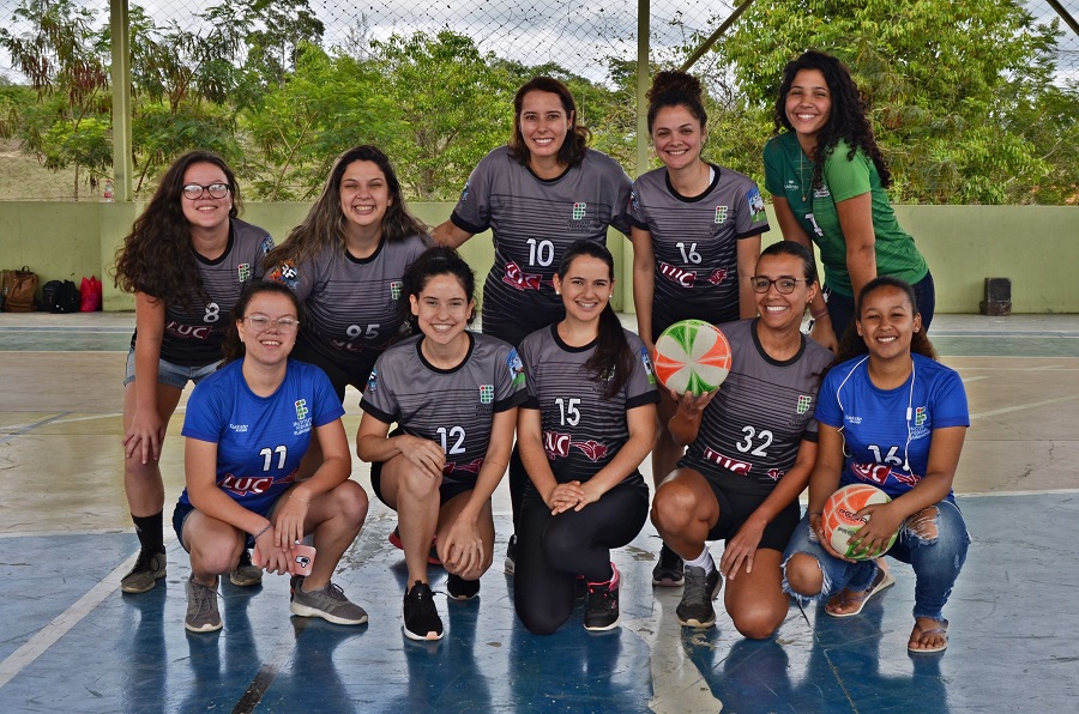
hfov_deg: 55.2
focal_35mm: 34
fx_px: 1032
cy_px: 357
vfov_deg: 38.2
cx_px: 540
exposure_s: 1/250
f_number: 8
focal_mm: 23
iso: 160
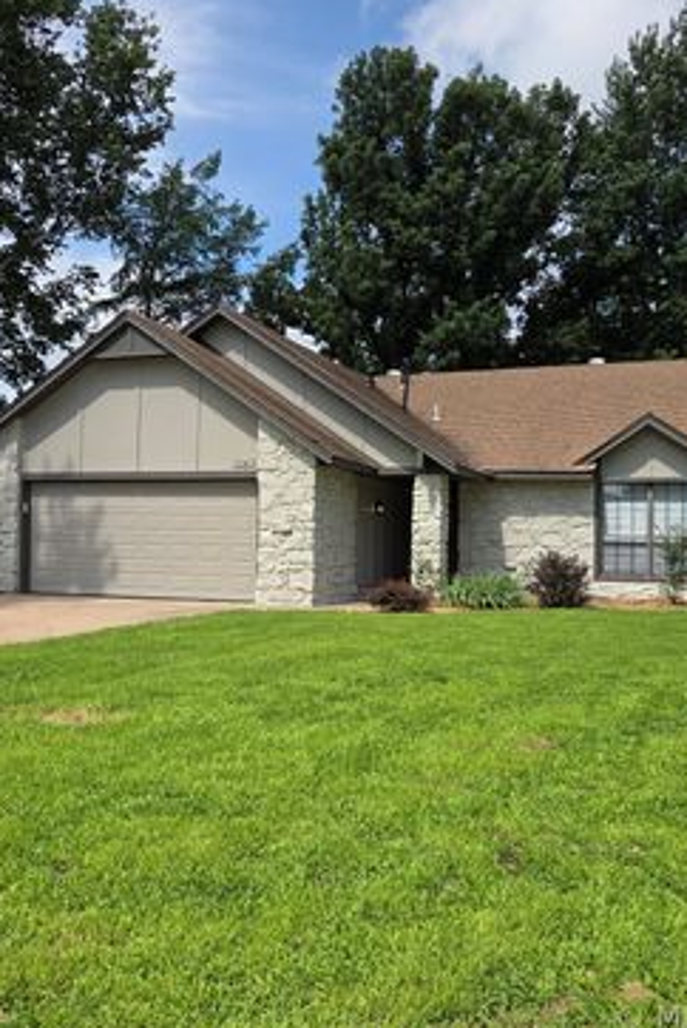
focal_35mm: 33
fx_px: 943
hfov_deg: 40.0
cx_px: 386
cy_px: 510
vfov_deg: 57.2
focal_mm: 5.4
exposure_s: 1/4771
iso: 80
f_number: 1.8
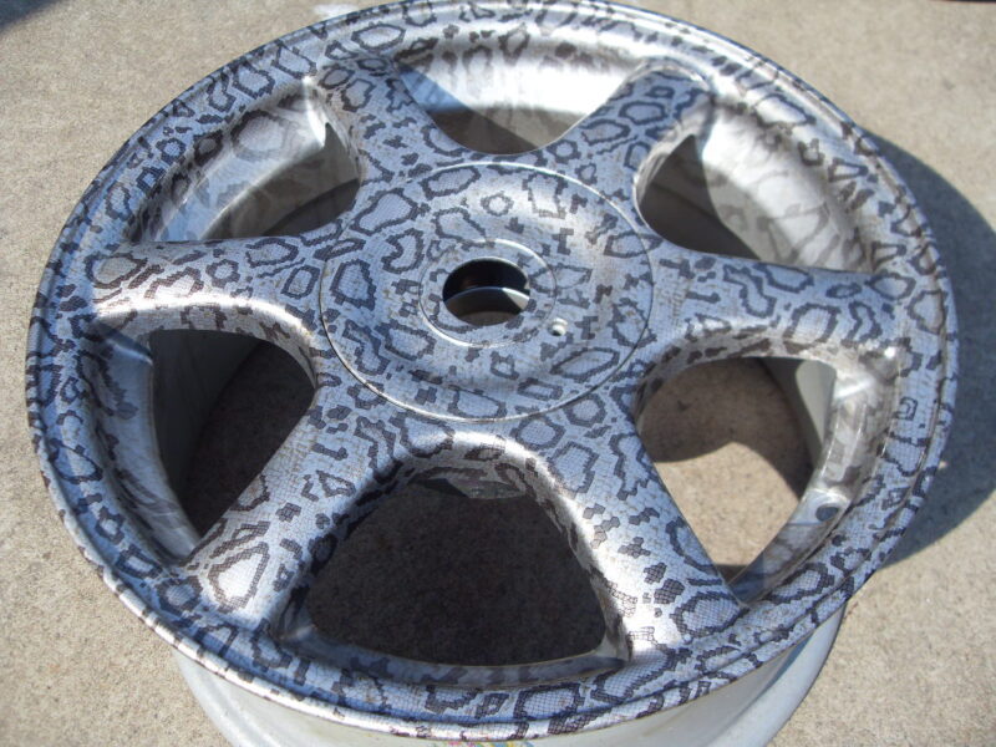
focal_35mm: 35
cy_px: 374
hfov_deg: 52.6
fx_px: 1007
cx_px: 498
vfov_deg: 40.7
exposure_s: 1/250
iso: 80
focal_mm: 6.3
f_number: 7
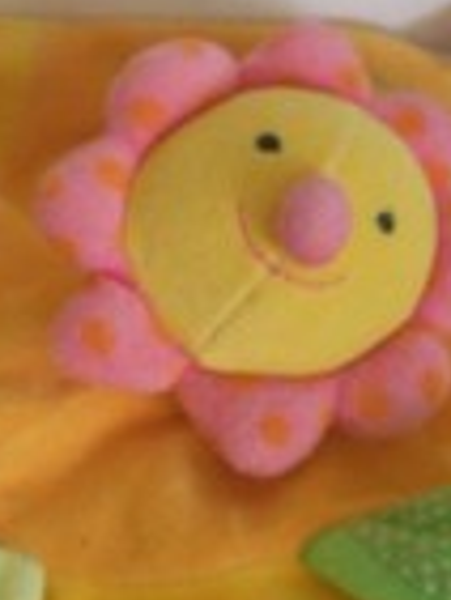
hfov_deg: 10.5
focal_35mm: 140
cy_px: 366
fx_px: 2428
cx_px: -77
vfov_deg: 14.1
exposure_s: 1/17.1
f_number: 3.1
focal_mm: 6.3
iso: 200
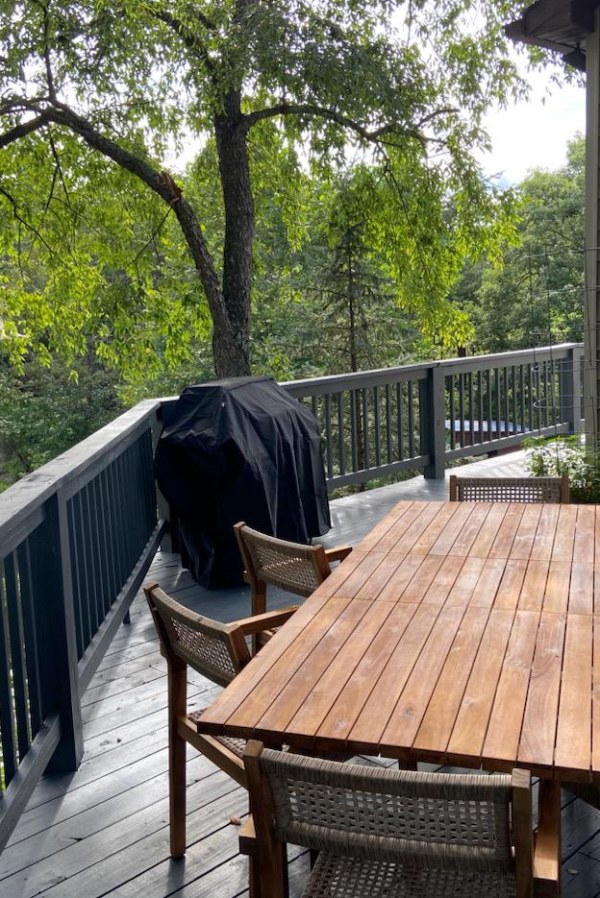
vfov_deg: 51.9
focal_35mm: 37
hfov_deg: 36.0
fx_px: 924
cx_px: 291
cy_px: 449
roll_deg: +3.3
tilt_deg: -10.0
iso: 32
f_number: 1.8
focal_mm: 4.25
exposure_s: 1/471
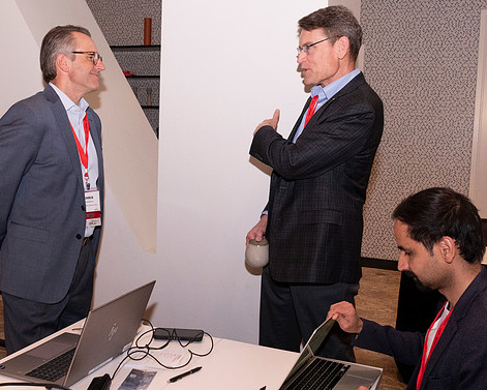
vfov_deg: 34.1
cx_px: 197
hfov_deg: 41.8
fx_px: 634
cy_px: 177
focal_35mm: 44
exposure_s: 1/60
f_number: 9
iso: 2500
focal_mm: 22
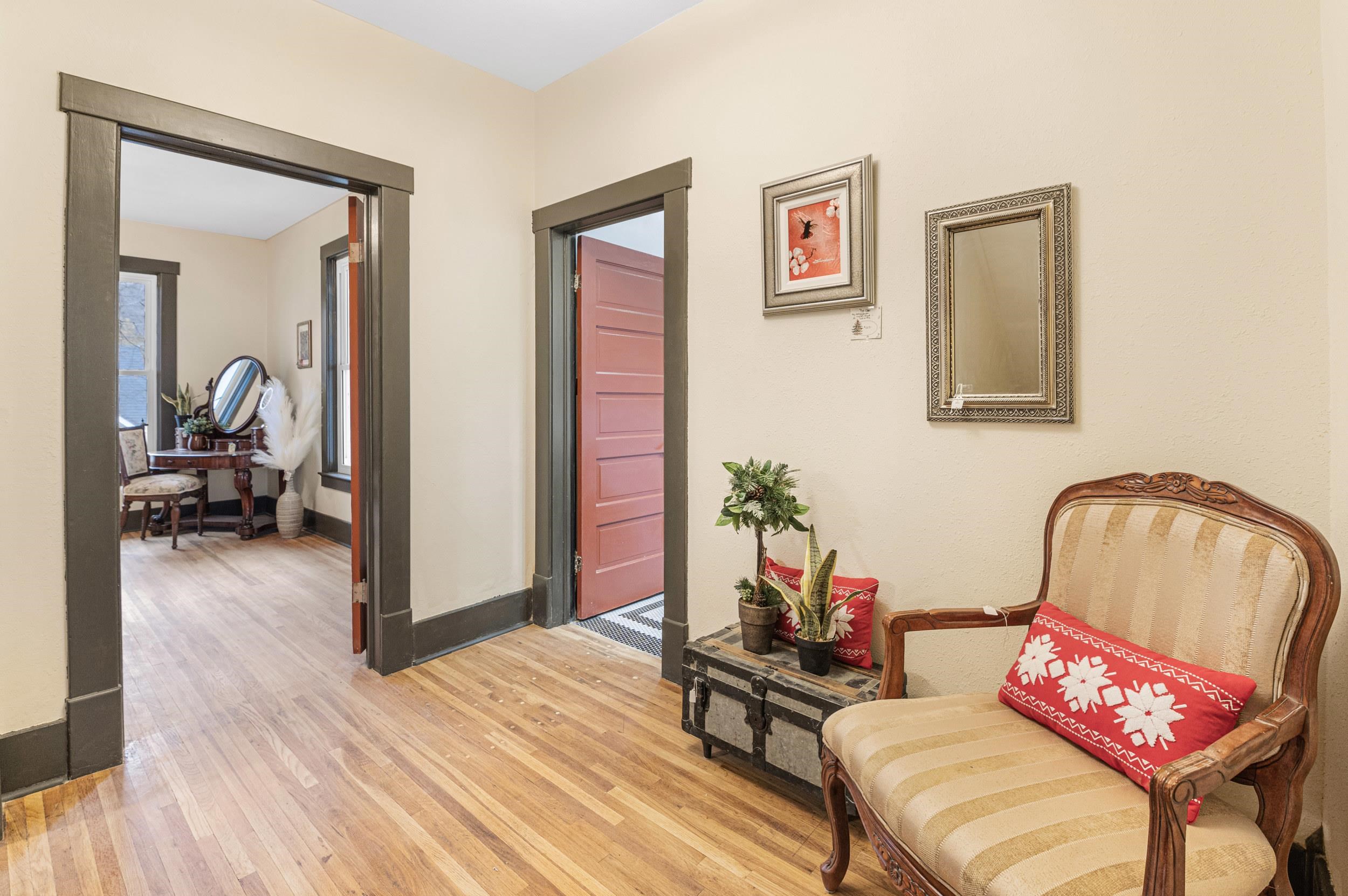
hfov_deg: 100.4
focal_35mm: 15
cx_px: 674
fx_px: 561
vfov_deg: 77.2
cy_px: 448
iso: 1600
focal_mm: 15
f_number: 5
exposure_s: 1/15
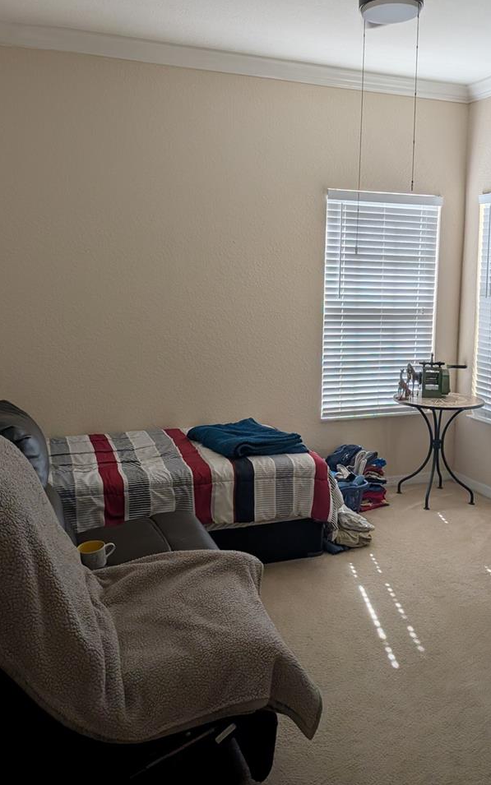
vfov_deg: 59.6
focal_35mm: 32
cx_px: 291
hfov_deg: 39.3
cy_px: 359
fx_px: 685
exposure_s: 1/615
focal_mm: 6.9
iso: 20
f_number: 1.68
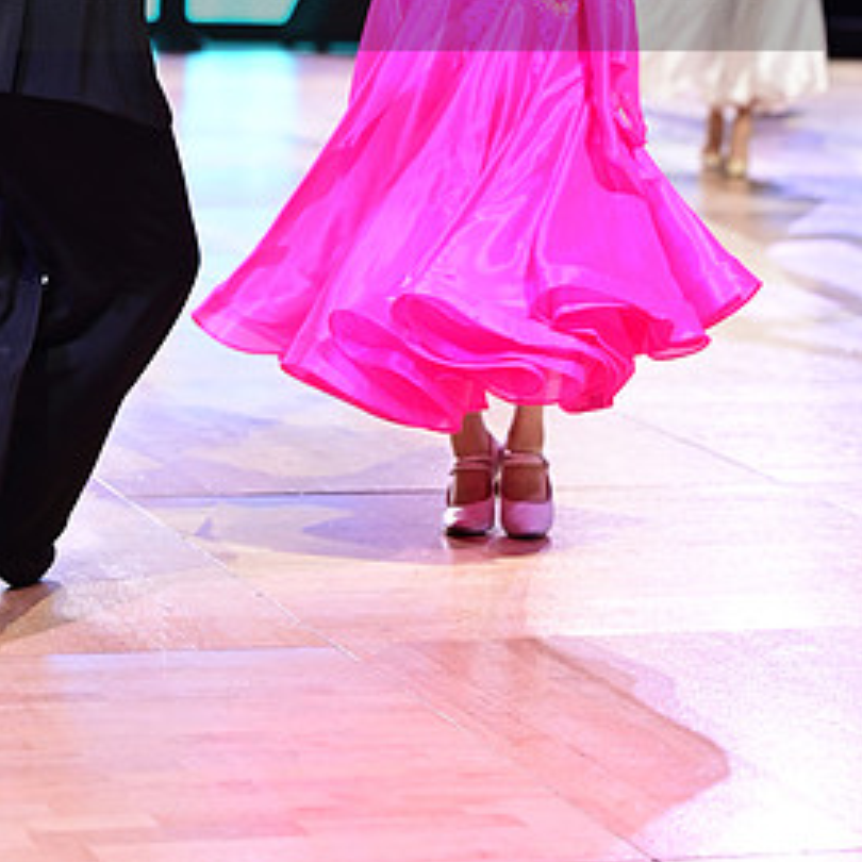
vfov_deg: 10.4
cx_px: 383
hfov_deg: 10.5
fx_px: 4677
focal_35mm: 166
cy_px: -54
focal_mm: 91
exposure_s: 1/400
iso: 1600
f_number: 2.8
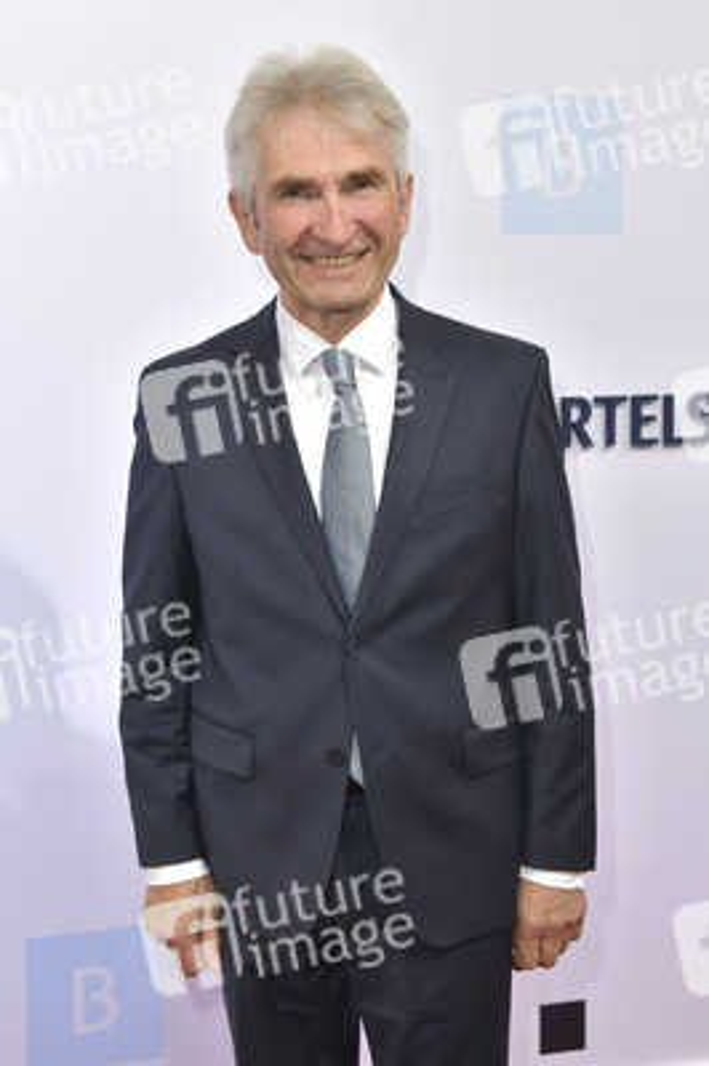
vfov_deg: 39.6
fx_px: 1480
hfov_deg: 26.9
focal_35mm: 50
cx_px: 354
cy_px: 533
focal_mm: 50
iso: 320
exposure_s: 1/160
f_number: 7.1
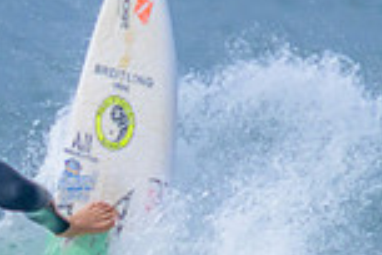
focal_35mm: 4153
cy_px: 330
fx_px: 44064
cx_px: 16
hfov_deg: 0.5
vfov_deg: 0.3
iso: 1000
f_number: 11
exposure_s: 1/2000
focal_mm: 800
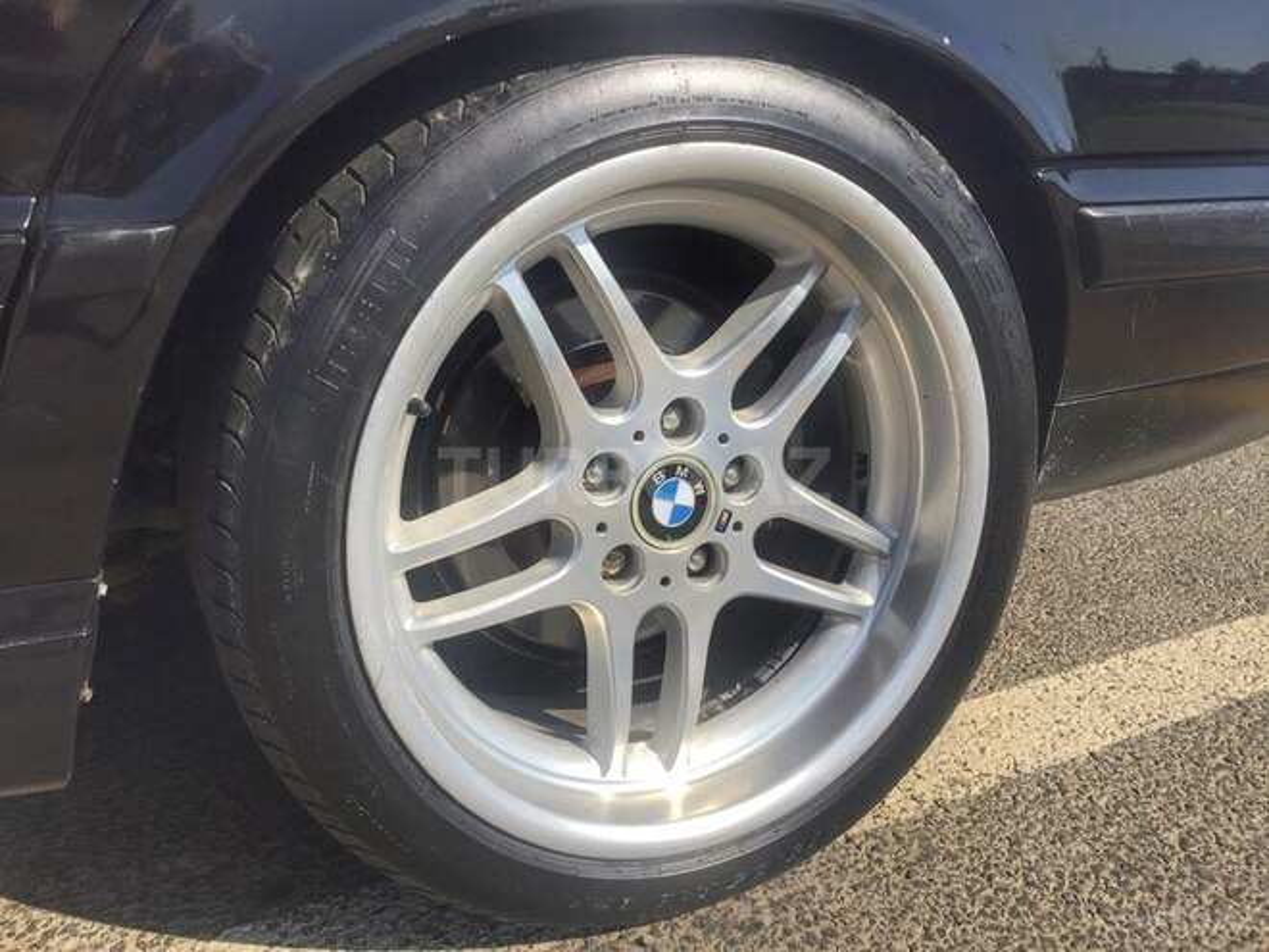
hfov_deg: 61.7
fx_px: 1063
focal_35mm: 29
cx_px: 634
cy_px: 476
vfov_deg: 48.2
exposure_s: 1/2639
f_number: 2.2
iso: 32
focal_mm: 4.15
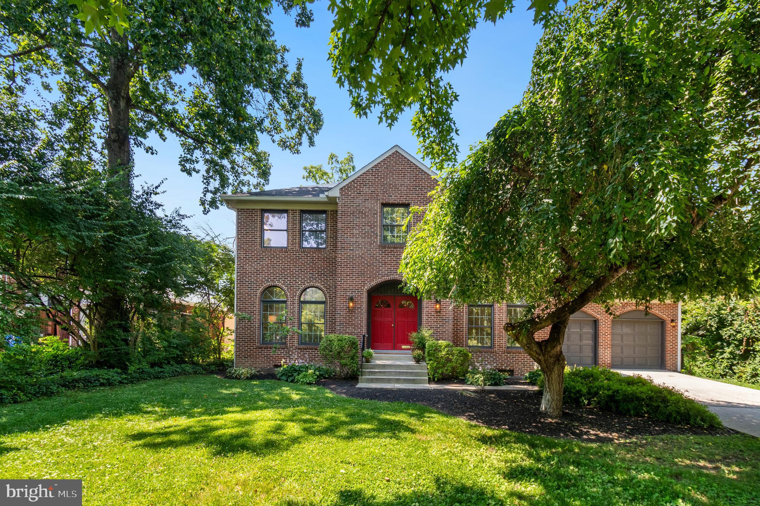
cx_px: 380
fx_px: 316
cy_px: 253
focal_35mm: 15
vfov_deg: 77.3
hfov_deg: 100.4
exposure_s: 1/100
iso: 200
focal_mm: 10
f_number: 10
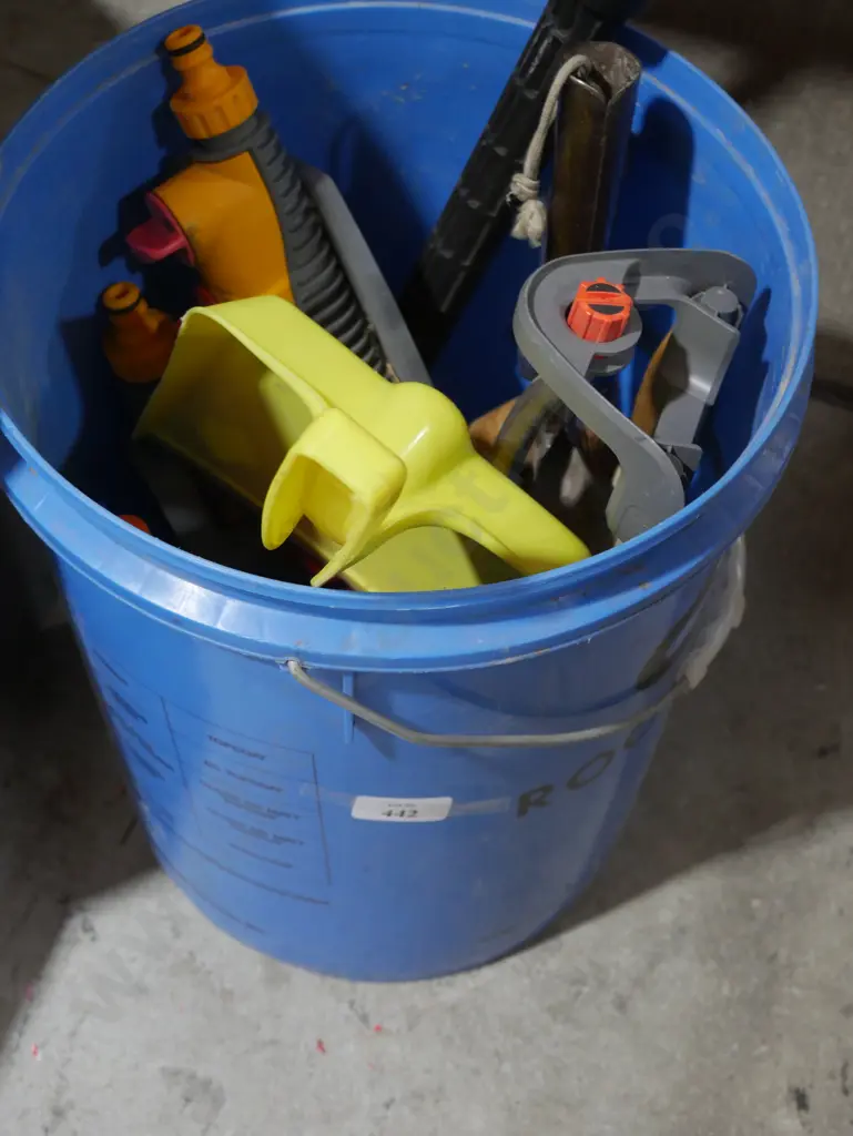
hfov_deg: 26.1
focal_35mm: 56
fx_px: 1838
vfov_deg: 34.3
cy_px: 568
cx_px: 426
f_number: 5.3
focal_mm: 28
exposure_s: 1/60
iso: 1000
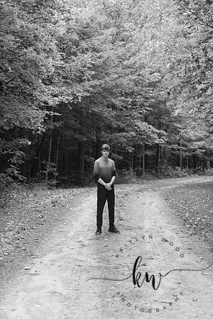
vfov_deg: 28.8
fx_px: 621
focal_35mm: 70
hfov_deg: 19.5
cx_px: 106
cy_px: 160
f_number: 2.8
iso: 500
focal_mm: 70
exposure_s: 1/320
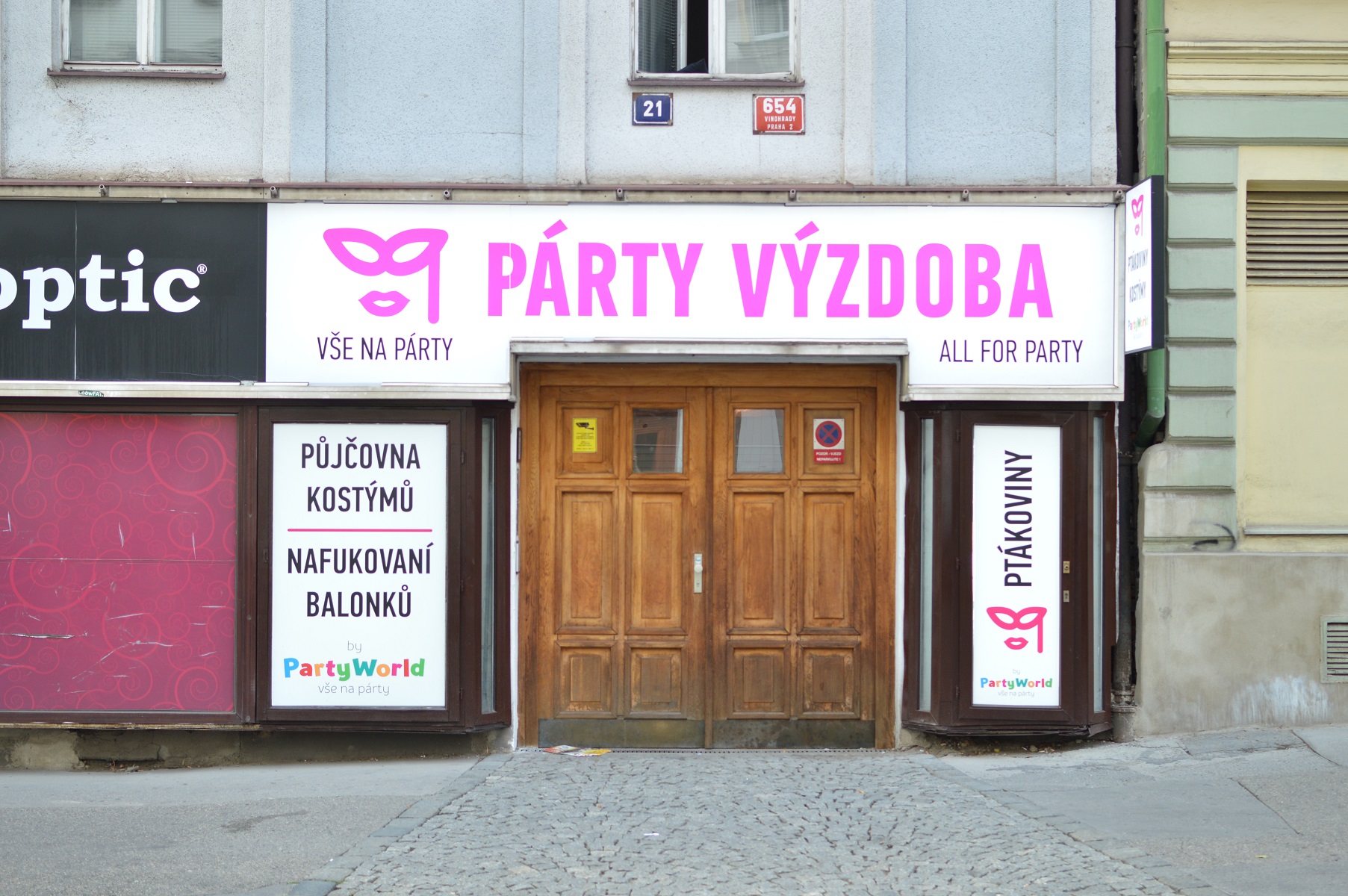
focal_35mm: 52
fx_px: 1964
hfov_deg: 37.9
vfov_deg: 25.7
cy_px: 448
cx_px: 674
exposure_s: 1/250
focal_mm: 35
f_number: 2.5
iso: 200
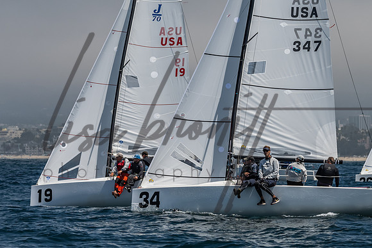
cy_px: 83
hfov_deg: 8.1
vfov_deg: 5.4
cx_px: 216
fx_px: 2635
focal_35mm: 255
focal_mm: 160
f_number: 6.3
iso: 400
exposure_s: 1/3200
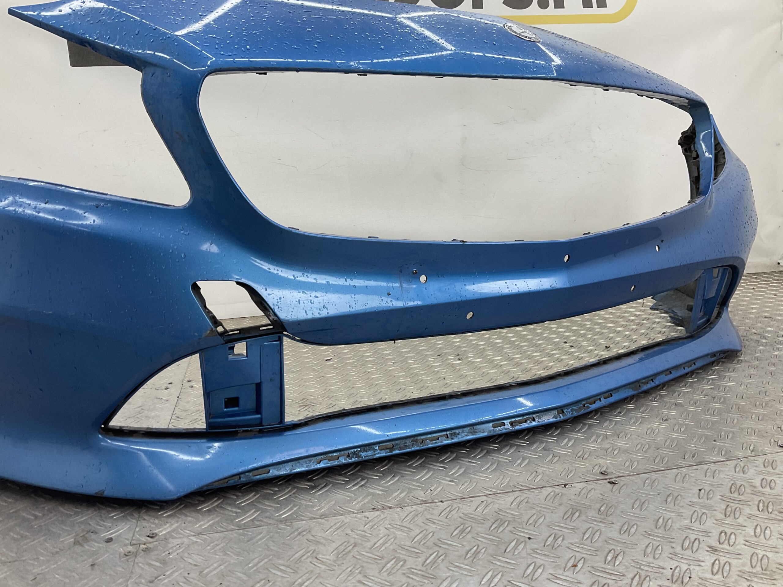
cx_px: 392
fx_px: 656
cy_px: 294
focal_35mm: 29
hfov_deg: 61.7
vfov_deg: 48.2
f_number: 1.8
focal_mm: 3
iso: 32
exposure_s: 1/120
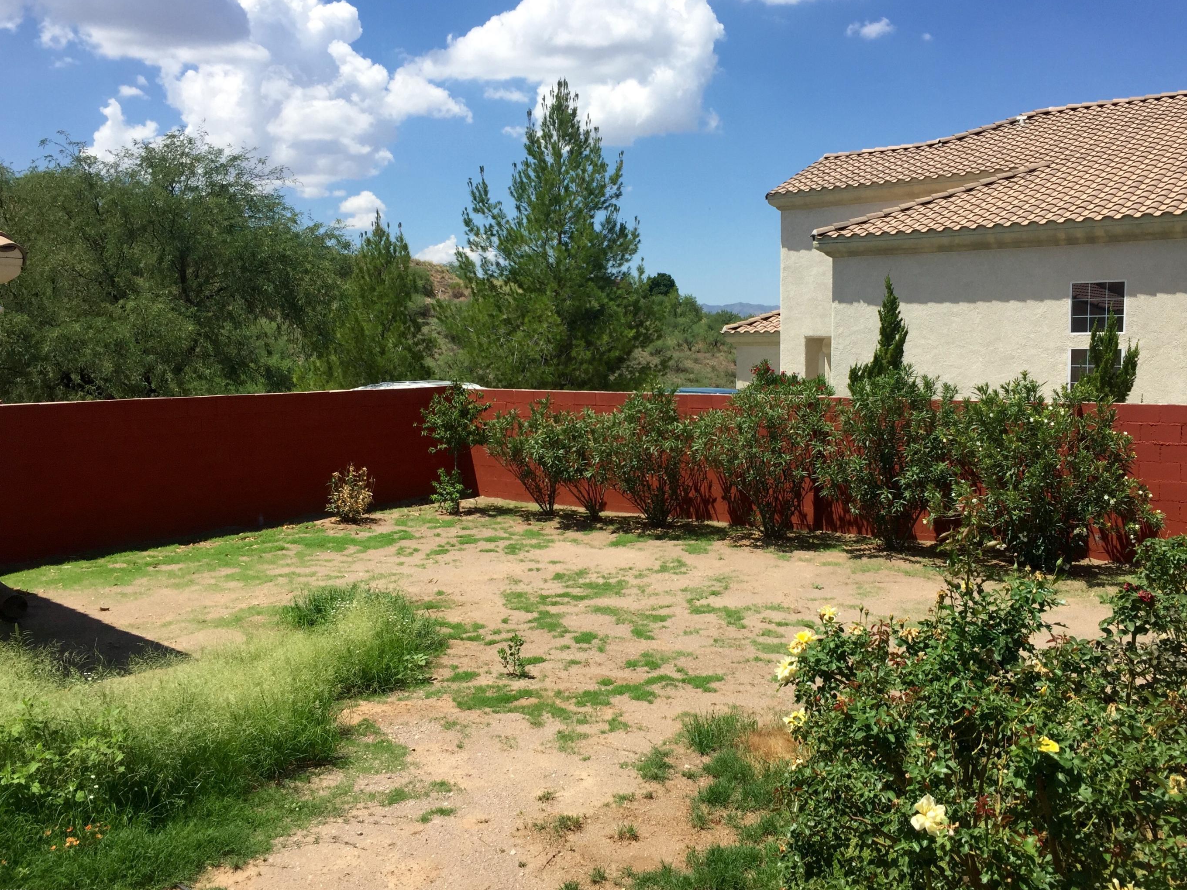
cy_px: 431
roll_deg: -0.5
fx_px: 1097
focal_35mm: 32
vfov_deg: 44.2
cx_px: 640
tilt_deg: -5.6
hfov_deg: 56.8
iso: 32
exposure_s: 1/2198
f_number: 2.2
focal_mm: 4.15
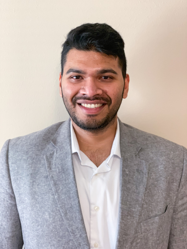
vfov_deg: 36.8
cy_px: 124
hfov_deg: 28.0
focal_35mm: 52
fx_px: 375
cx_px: 94
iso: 500
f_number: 2.4
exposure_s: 1/40
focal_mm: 6
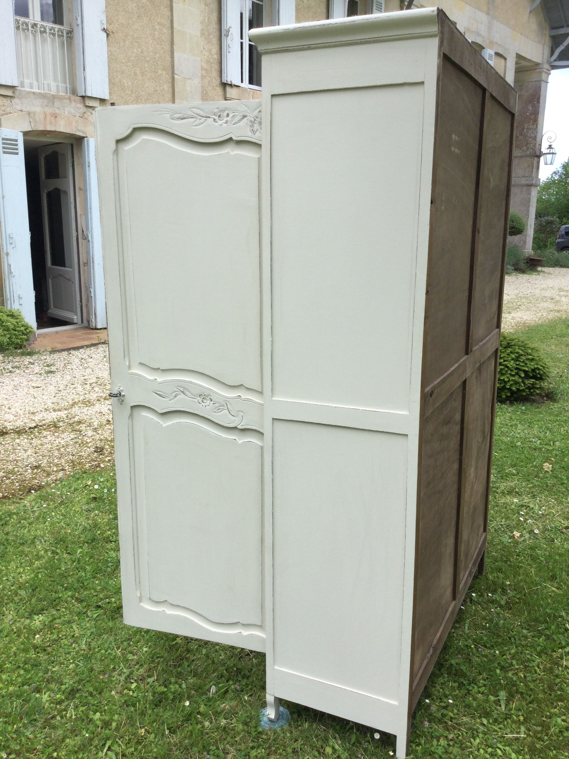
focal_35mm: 31
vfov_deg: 58.4
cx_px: 284
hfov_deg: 45.4
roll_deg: -0.5
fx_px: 679
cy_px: 380
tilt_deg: -14.8
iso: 25
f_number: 2.4
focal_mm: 3.3
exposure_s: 1/381
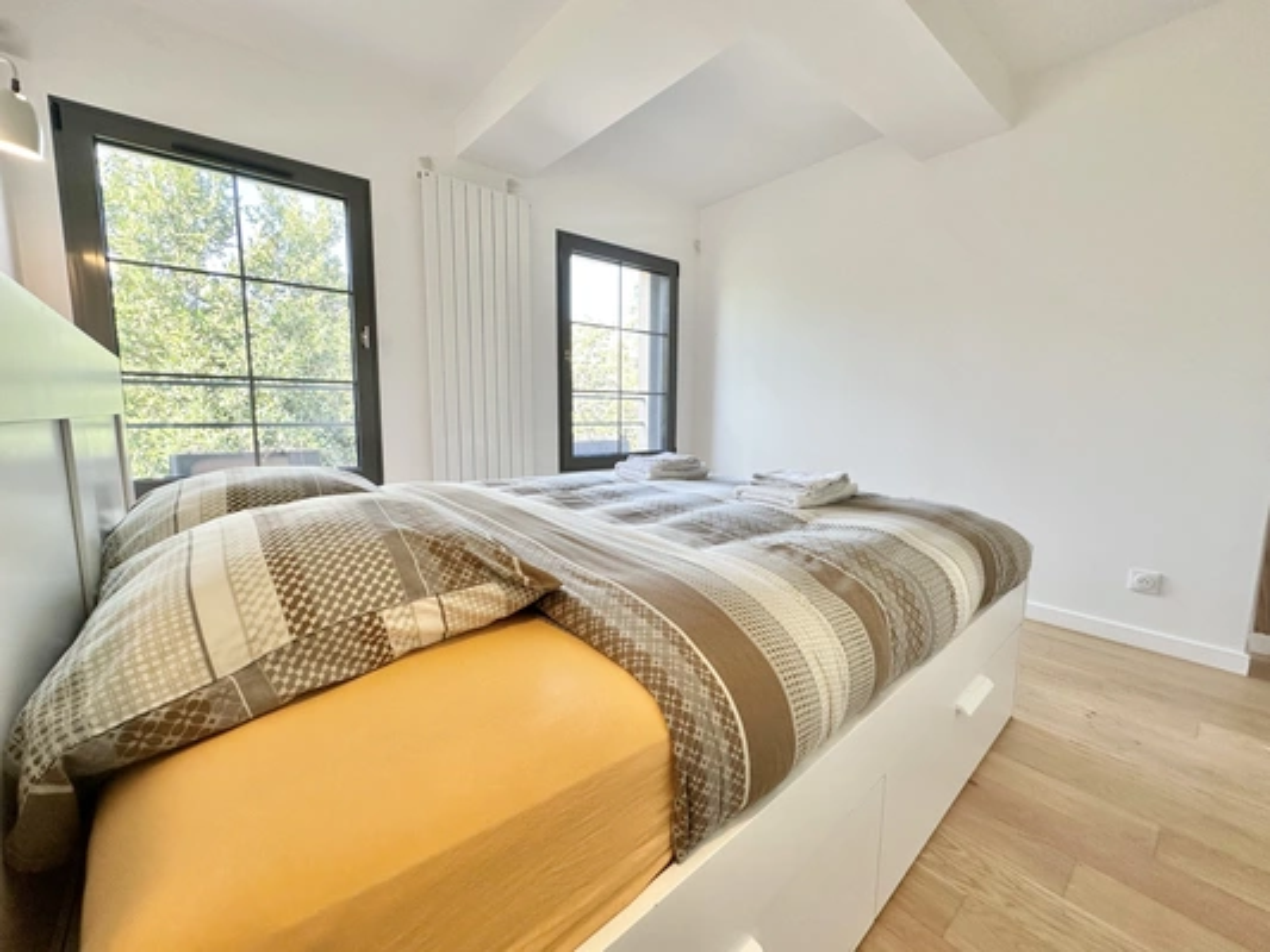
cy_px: 476
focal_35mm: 14
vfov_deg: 85.7
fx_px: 514
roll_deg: -0.5
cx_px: 635
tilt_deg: -6.4
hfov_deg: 102.1
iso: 100
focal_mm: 2.22
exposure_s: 1/100
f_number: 2.2
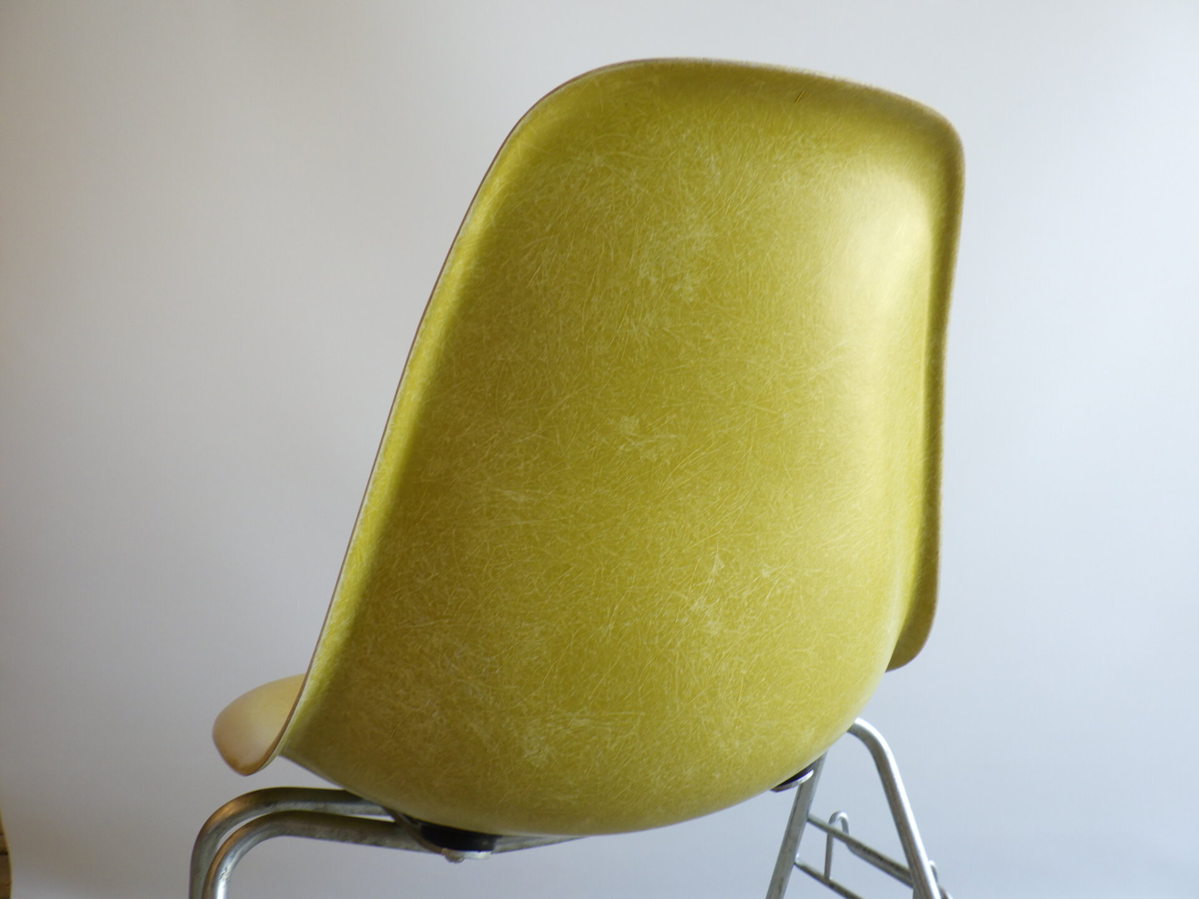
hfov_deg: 63.4
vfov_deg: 49.7
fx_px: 970
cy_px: 450
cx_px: 600
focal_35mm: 28
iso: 125
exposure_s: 1/60
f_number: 3.5
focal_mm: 5
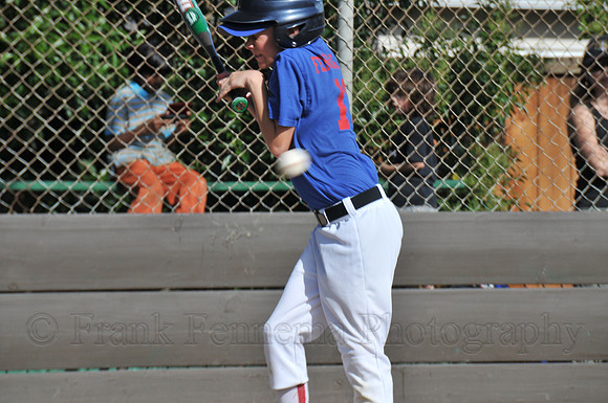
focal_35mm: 300
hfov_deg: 6.9
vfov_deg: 4.6
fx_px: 5060
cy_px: 202
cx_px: 304
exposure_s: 1/250
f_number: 8
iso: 200
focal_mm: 200
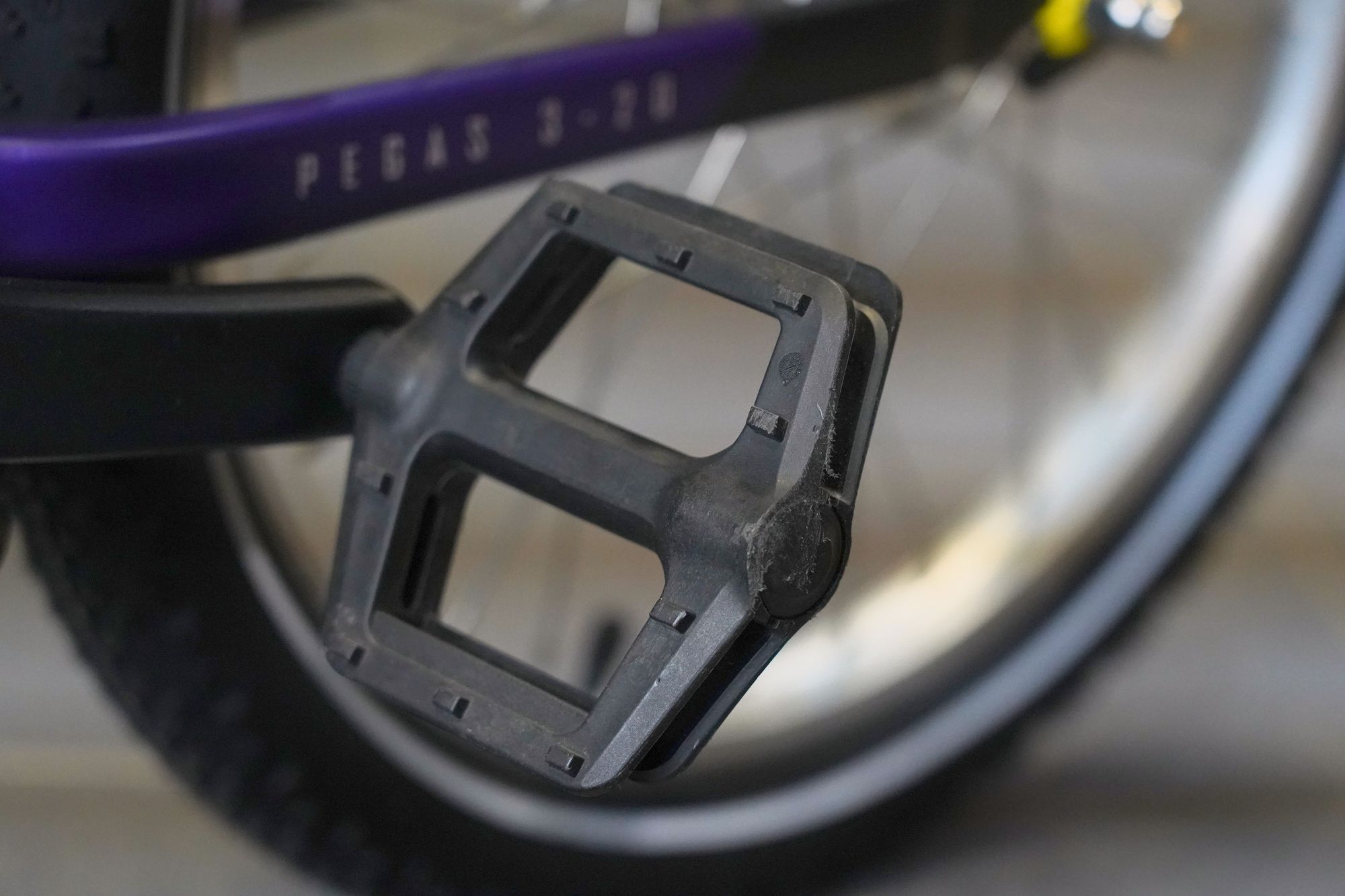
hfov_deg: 19.5
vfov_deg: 13.0
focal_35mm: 105
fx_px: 3922
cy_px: 448
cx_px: 672
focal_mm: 105
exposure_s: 1/200
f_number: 5
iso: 6400
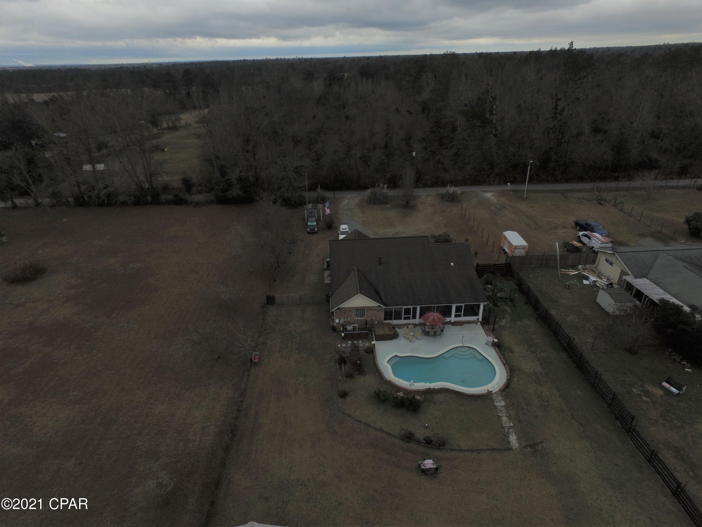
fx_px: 406
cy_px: 264
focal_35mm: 20
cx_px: 351
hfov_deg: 81.7
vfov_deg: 66.0
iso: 100
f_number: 2.8
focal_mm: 3.61
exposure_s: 1/697
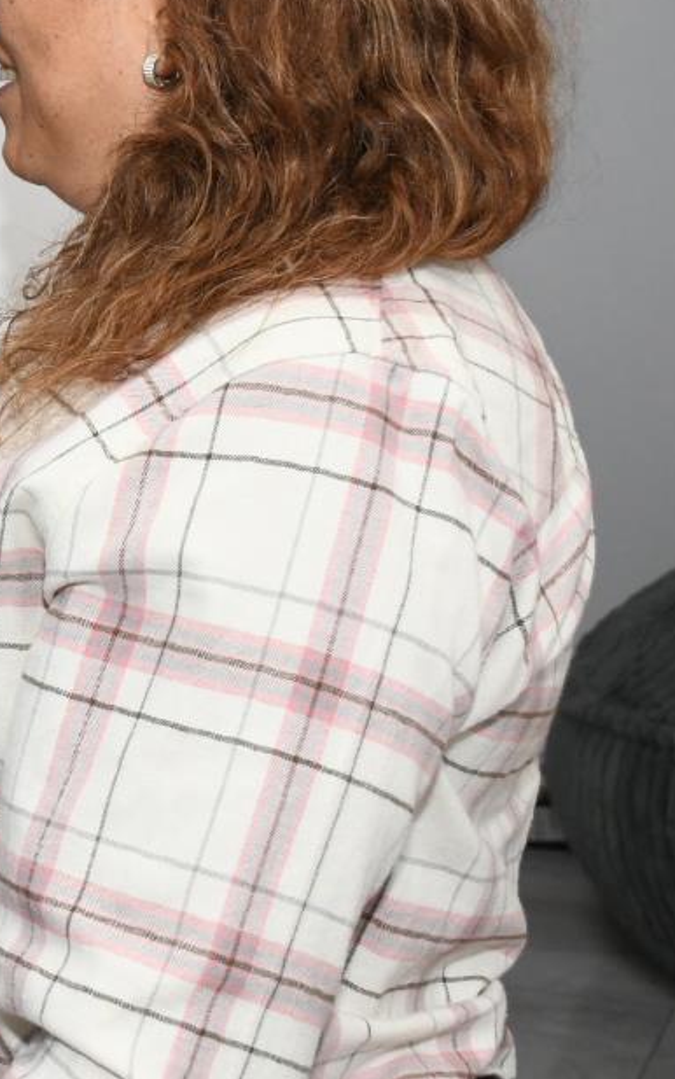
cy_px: 317
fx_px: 2677
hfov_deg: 13.1
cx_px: -512
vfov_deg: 22.6
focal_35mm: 91
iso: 1600
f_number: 5.6
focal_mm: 23
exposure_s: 1/160
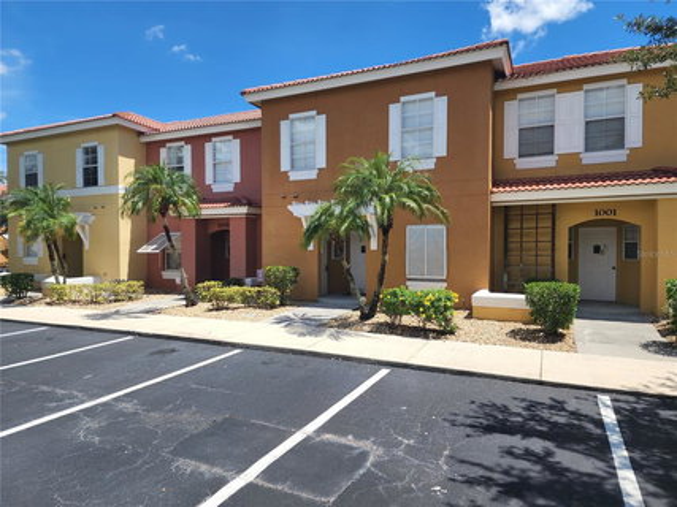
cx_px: 338
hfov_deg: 73.9
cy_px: 254
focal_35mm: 23
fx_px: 450
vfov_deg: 58.9
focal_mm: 6.4
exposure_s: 1/887
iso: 12
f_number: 1.8
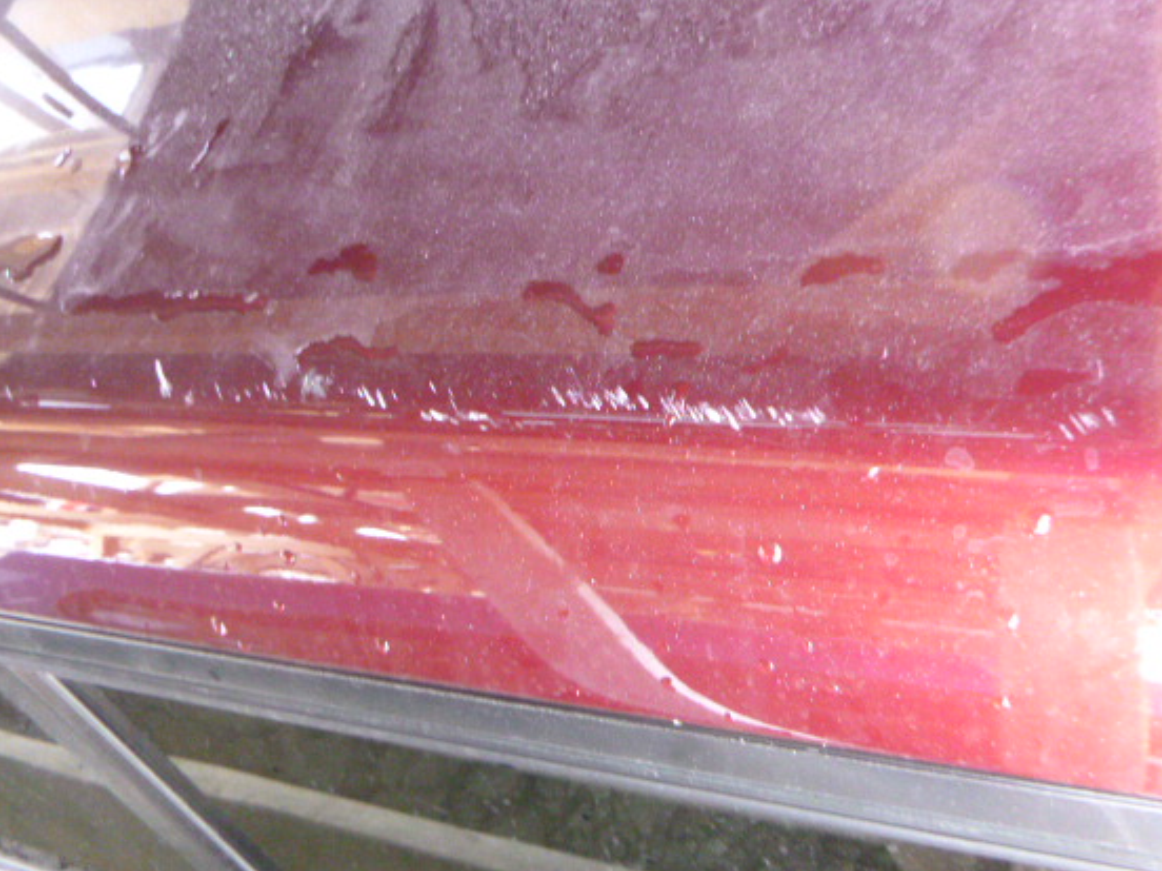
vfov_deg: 48.1
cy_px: 385
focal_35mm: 29
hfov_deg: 61.4
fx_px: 973
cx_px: 663
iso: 800
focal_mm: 4.5
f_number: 3.9
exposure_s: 1/20
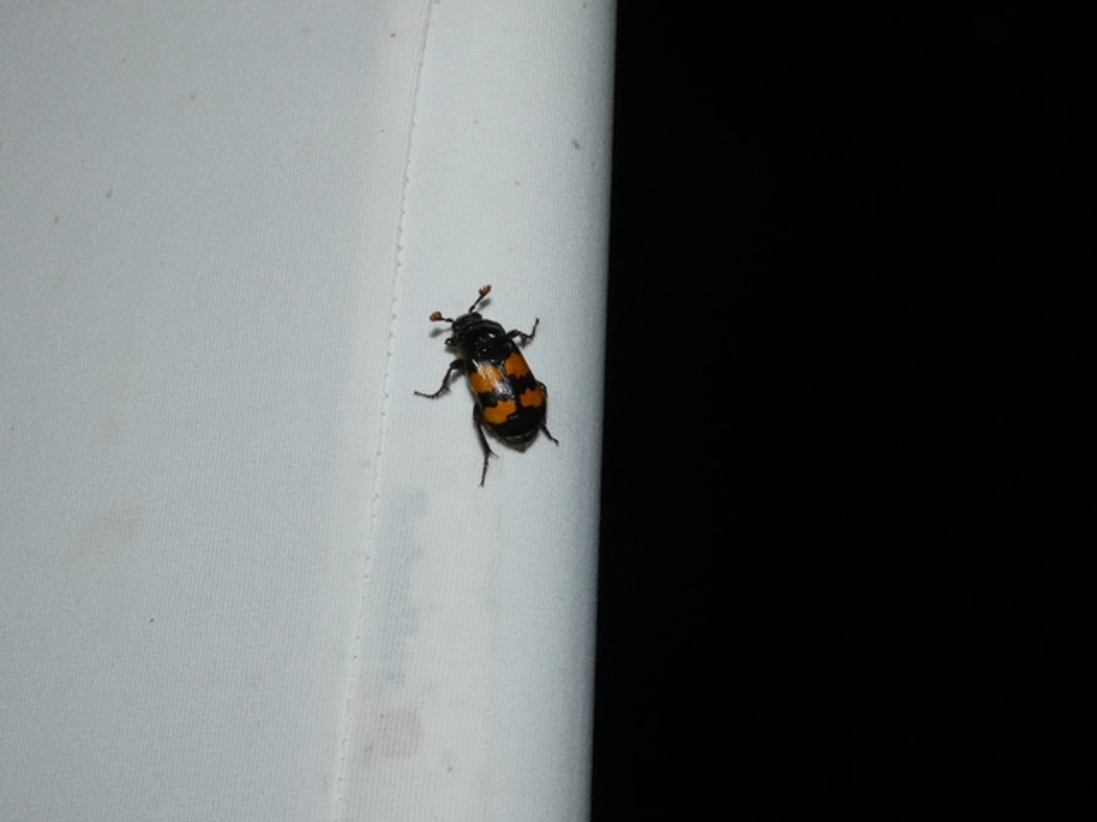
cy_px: 411
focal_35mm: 76
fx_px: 2408
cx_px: 548
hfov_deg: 25.7
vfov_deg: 19.4
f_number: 8
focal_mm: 13.7
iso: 400
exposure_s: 1/400
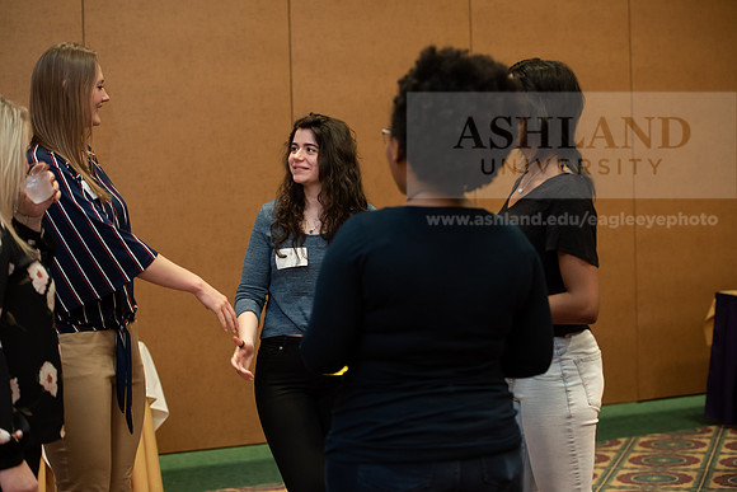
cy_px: 246
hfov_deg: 28.8
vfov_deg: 19.5
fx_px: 1433
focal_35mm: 70
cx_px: 368
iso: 1600
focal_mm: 70
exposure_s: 1/200
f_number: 3.5
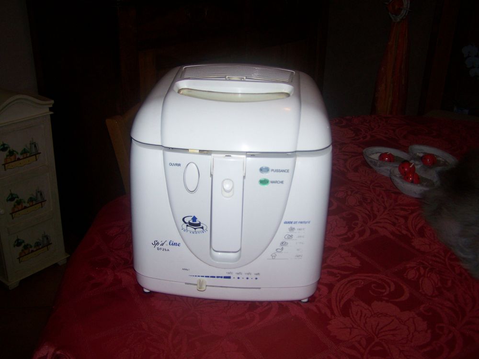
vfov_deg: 37.7
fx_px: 526
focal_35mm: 38
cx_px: 240
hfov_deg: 49.0
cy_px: 180
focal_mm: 6.3
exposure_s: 1/60
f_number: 2.8
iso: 80
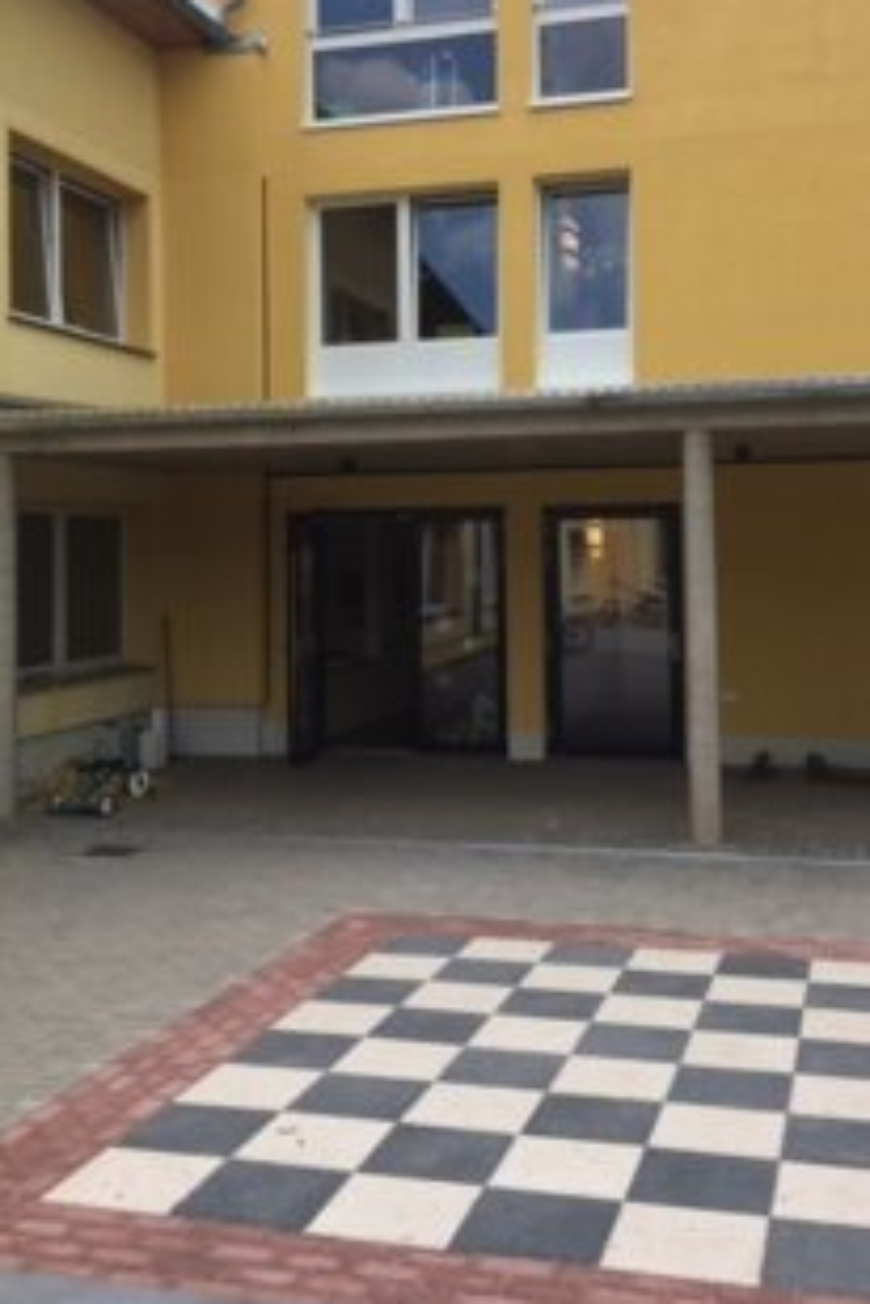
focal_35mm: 39
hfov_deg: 34.2
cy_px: 498
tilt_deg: +1.8
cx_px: 490
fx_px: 1414
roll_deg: +0.4
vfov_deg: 49.1
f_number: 2.2
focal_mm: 4.15
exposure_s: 1/746
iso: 25
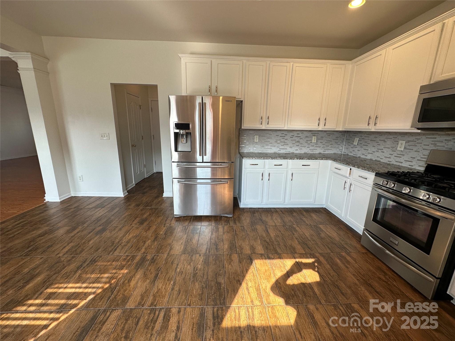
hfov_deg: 102.1
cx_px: 228
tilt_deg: -14.0
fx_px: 184
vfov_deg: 85.7
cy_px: 170
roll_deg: -1.2
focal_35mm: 14
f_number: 2.2
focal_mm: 2.22
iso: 64
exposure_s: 1/120
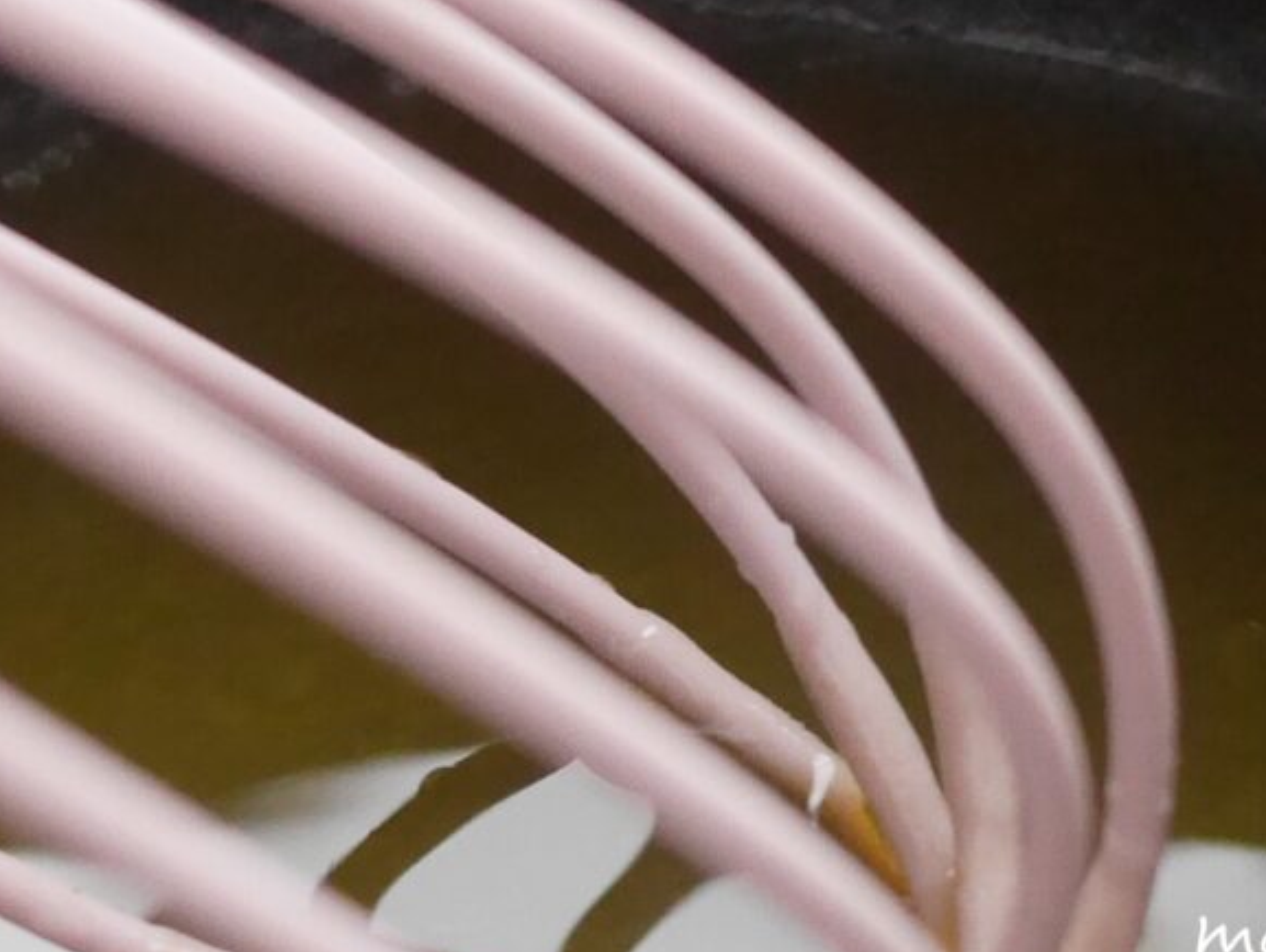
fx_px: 4869
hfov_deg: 14.8
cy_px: 1327
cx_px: 788
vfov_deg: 10.8
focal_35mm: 133
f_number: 2.8
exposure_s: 1/60
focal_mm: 15
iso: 1600
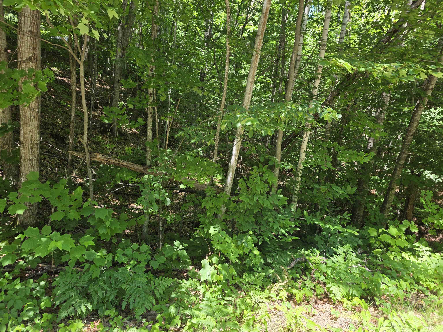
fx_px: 294
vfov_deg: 58.9
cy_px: 166
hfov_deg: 73.9
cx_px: 222
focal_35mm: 23
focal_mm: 6.25
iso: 50
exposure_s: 1/359
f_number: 1.7
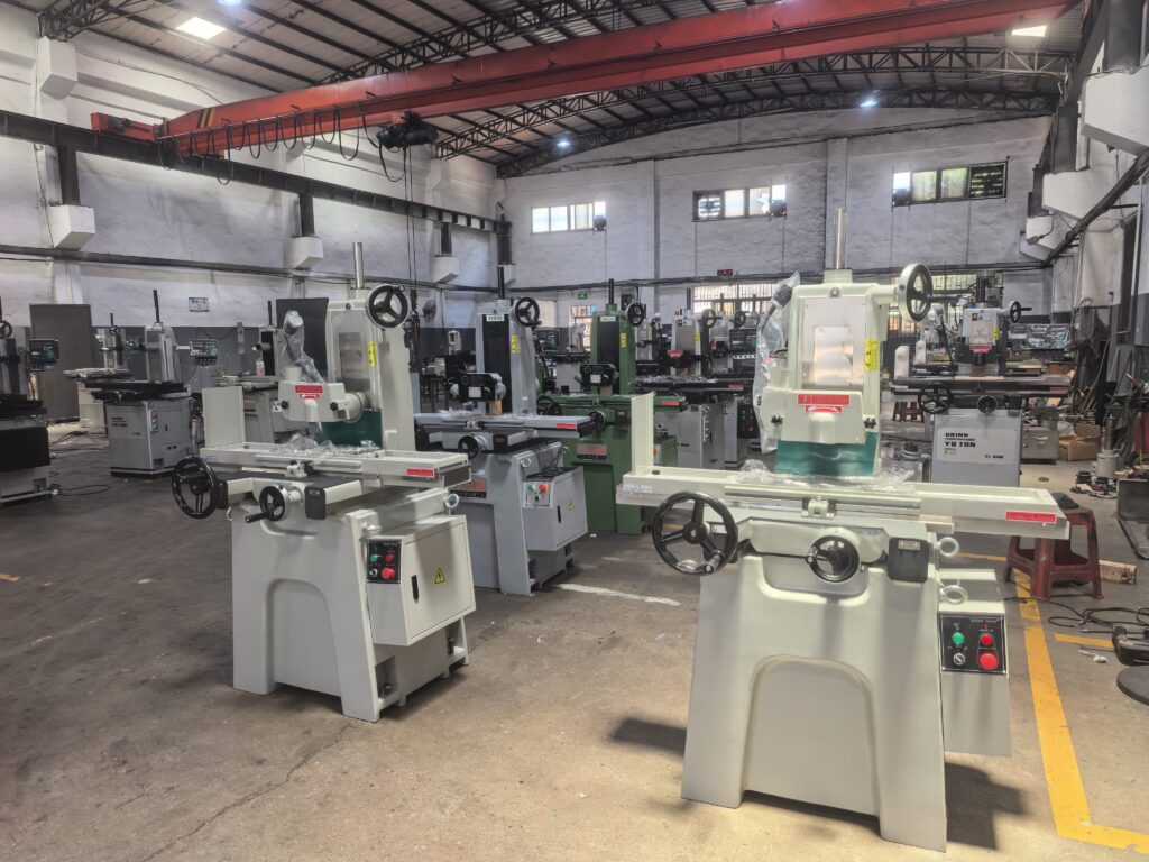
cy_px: 431
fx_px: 797
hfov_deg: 71.6
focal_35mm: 24
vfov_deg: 56.8
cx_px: 574
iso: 50
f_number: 1.4
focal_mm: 6.98
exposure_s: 1/100
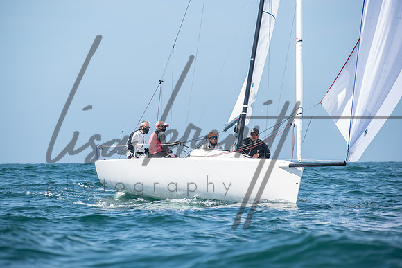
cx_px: 192
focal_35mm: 235
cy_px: 133
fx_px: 2627
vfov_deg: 5.8
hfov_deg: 8.8
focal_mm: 145
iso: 200
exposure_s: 1/640
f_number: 6.3
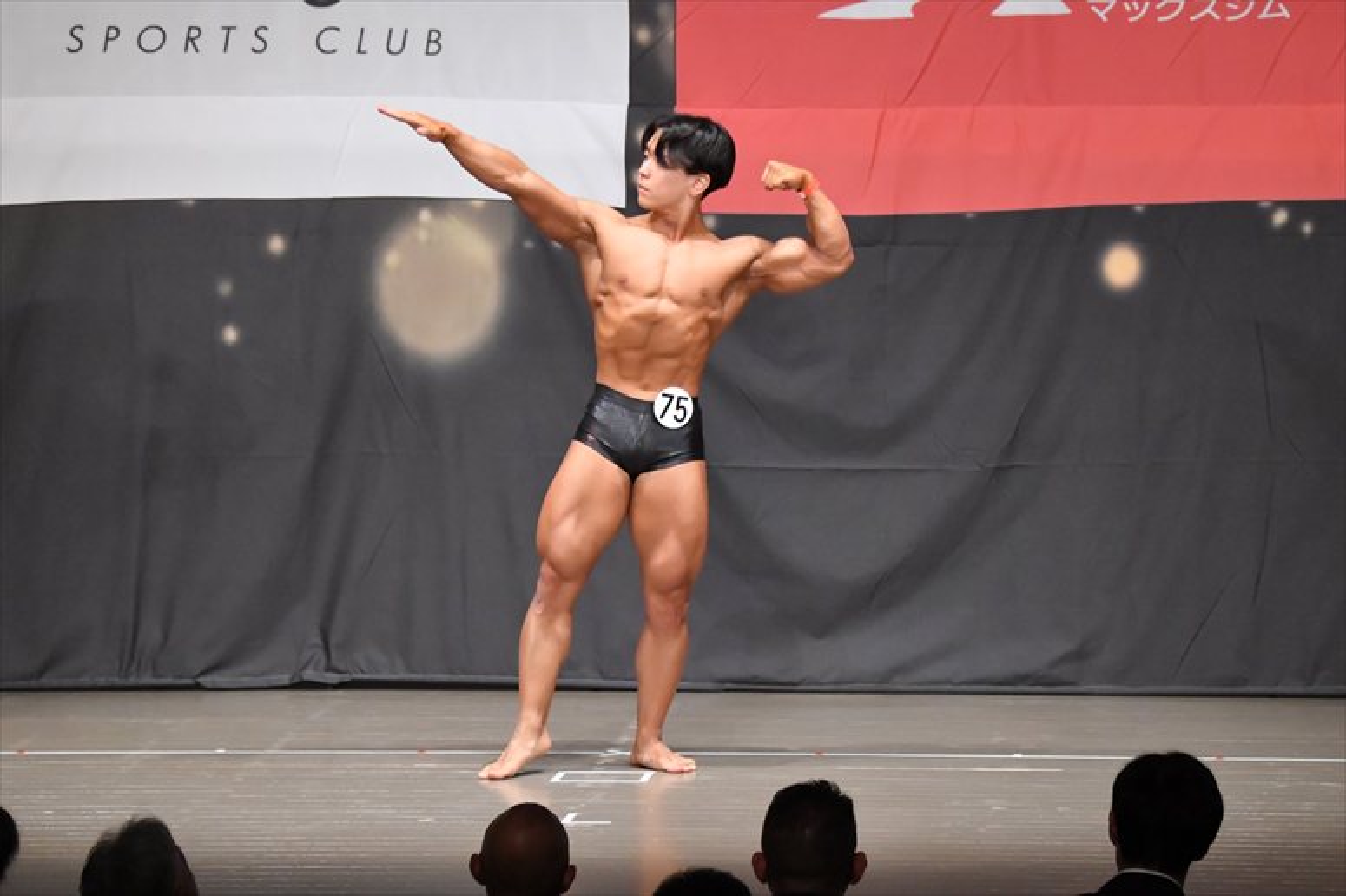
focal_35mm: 202
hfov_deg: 10.2
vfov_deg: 6.8
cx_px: 673
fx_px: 7549
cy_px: 448
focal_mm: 135
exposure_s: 1/400
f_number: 5.6
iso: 8000
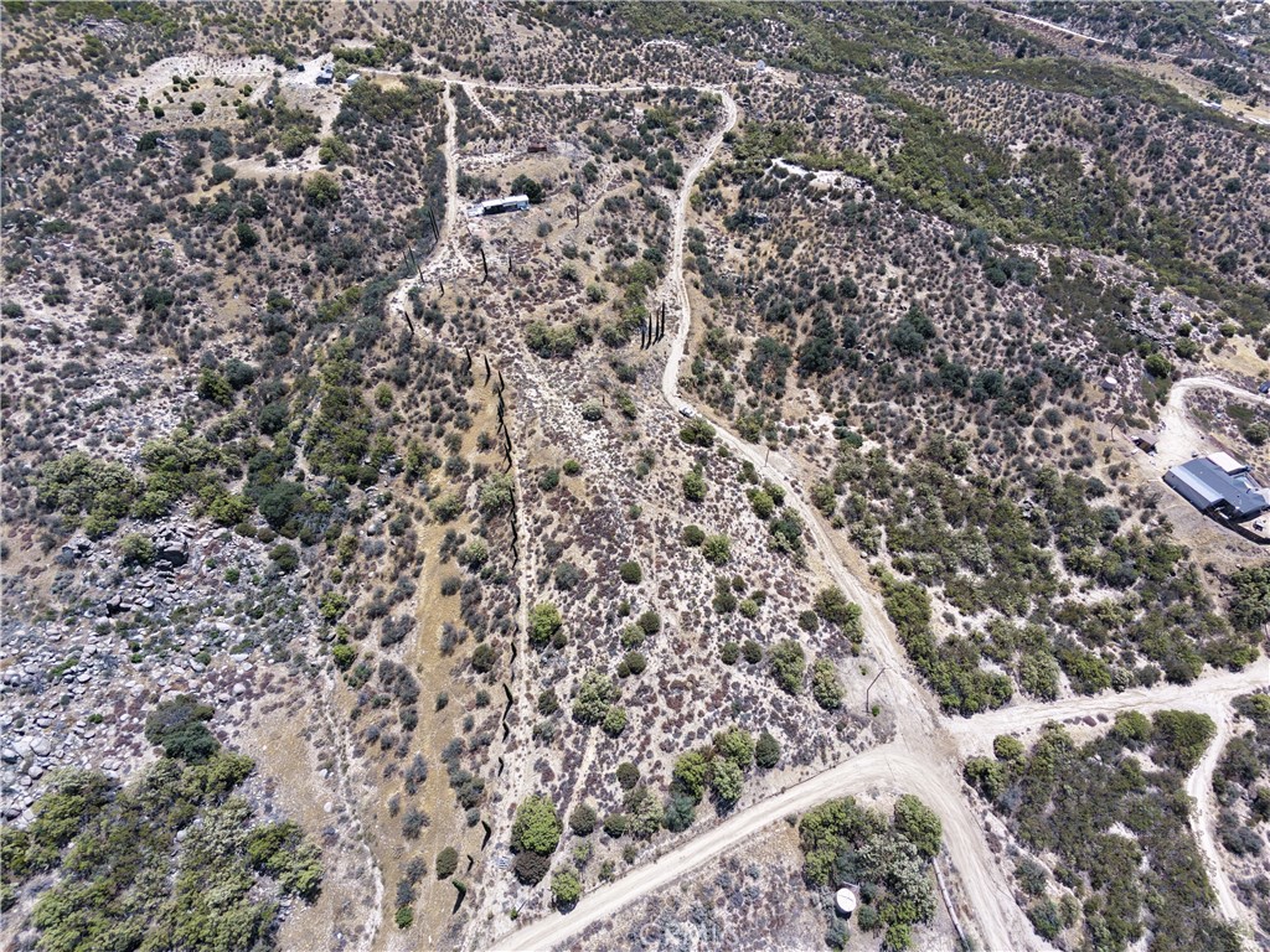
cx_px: 635
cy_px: 476
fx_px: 587
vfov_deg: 78.1
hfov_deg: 94.5
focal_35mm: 16
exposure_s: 1/1000
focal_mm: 3.05
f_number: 2.2
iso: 160
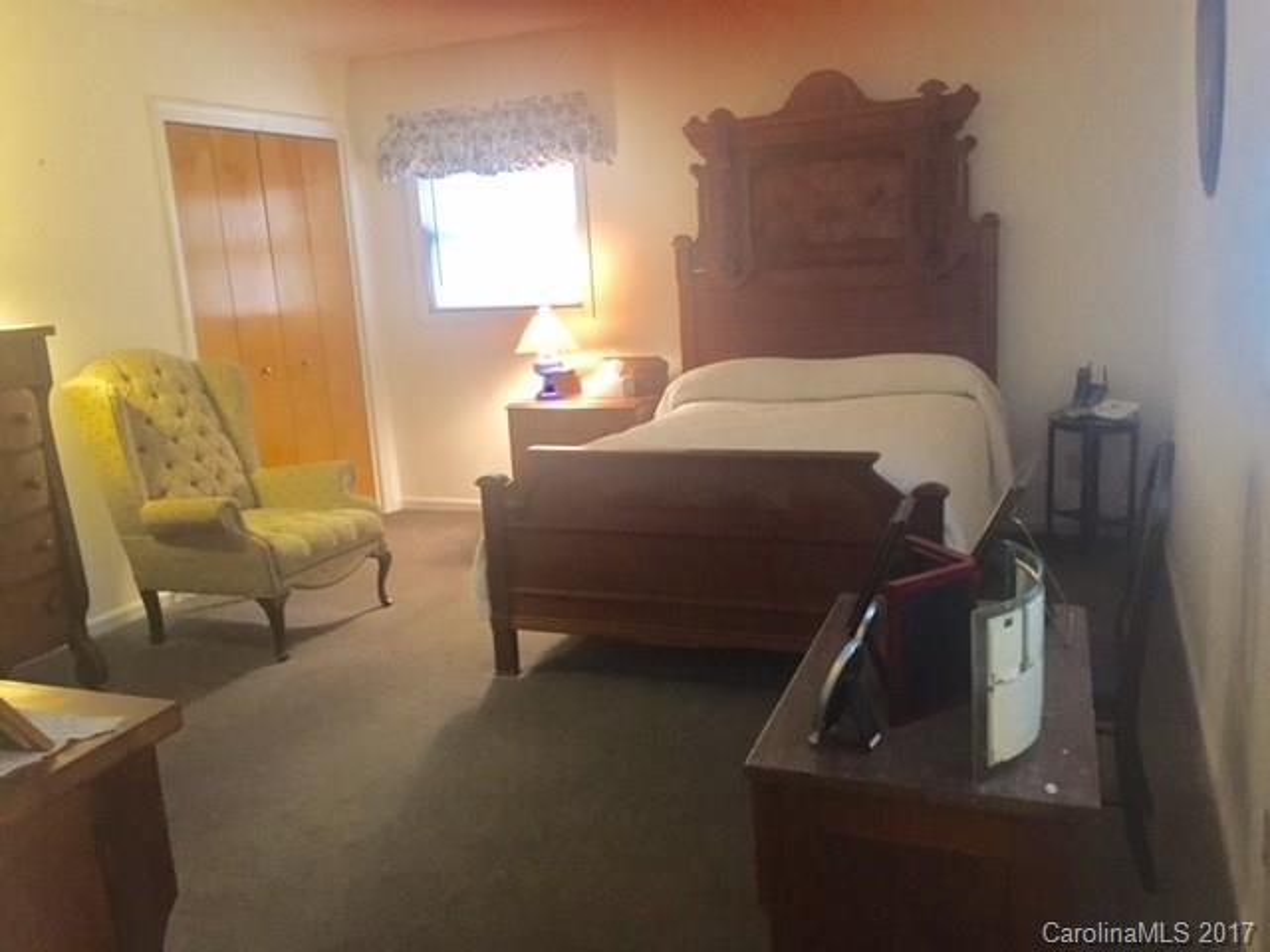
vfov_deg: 48.2
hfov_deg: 61.7
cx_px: 635
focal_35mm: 29
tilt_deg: -12.0
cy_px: 476
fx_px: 1064
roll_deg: +2.9
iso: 250
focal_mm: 4.15
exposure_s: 1/20
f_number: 2.2
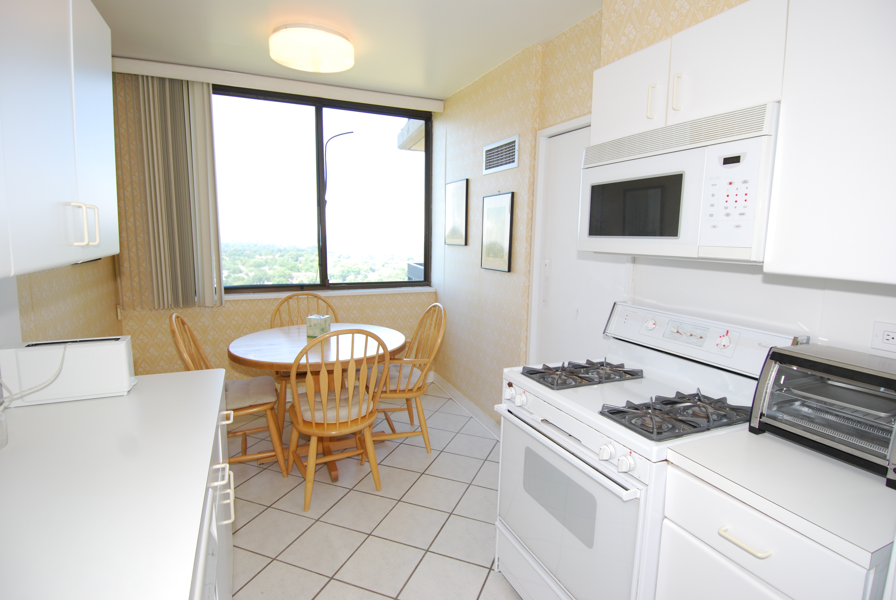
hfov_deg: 89.9
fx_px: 449
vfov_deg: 67.5
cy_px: 300
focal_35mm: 18
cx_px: 448
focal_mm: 12
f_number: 5
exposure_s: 1/100
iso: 200
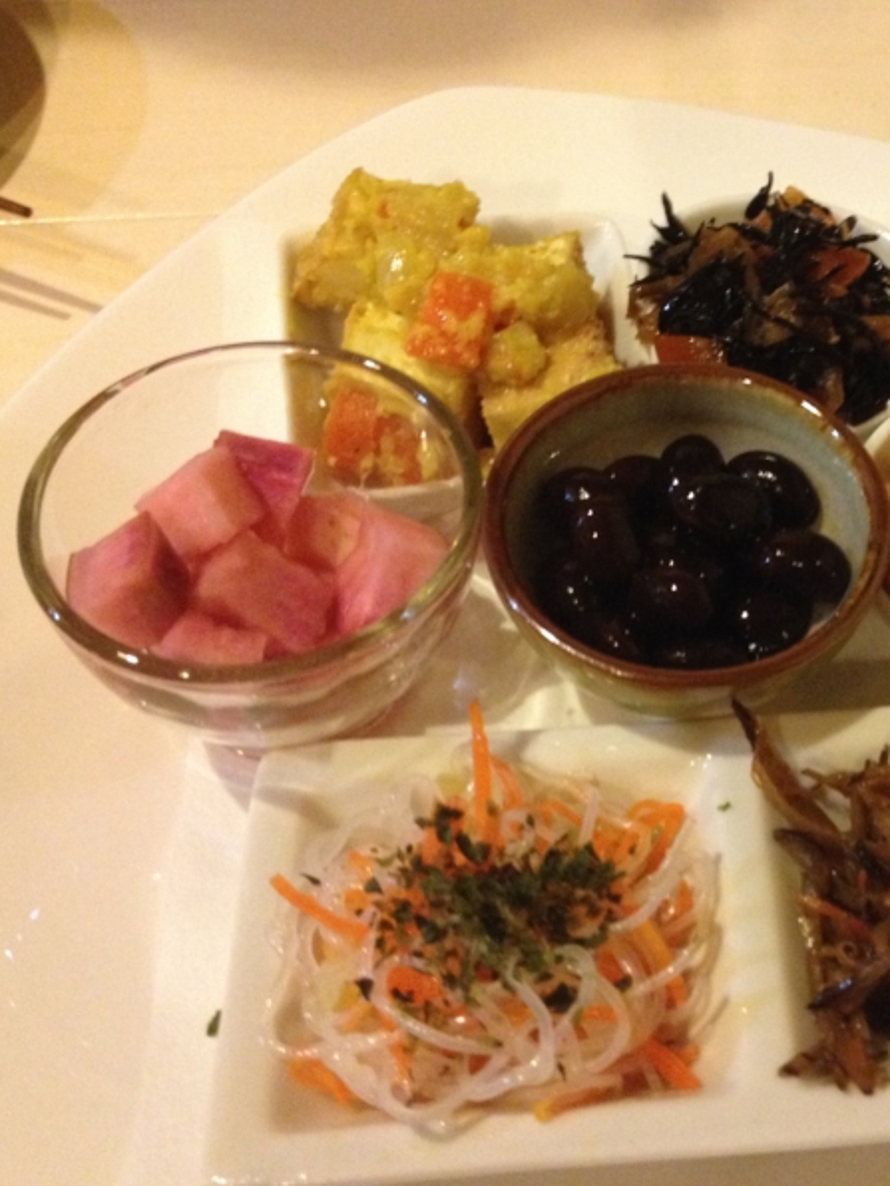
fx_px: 1611
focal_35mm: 47
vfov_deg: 40.4
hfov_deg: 30.0
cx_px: 737
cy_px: 595
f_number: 2.4
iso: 400
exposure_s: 1/15
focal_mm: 4.28
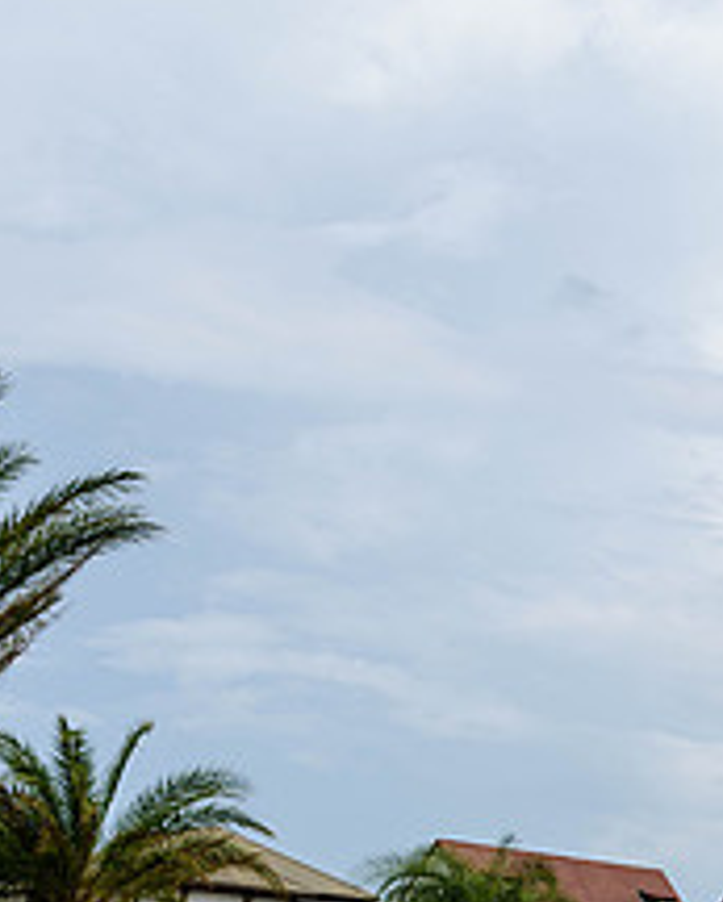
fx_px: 1951
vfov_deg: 25.7
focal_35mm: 73
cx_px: 1133
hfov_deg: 18.3
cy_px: 687
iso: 100
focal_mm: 28
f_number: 7.1
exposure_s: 1/500
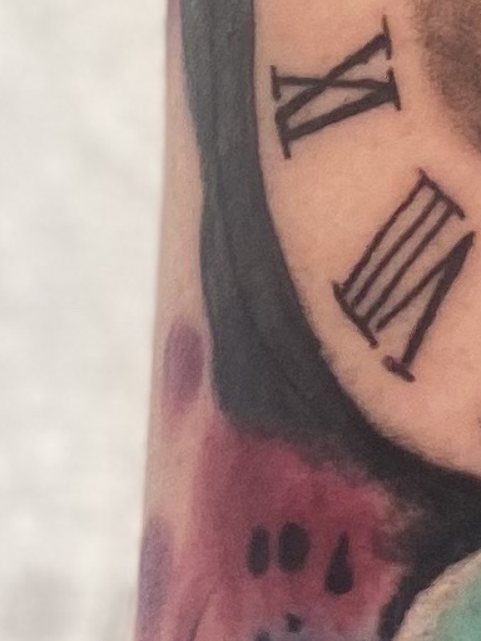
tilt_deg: -74.7
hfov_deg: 7.2
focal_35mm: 205
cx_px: 614
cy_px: -527
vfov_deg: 9.2
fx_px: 3793
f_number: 1.8
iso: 125
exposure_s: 1/60
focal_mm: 4.25
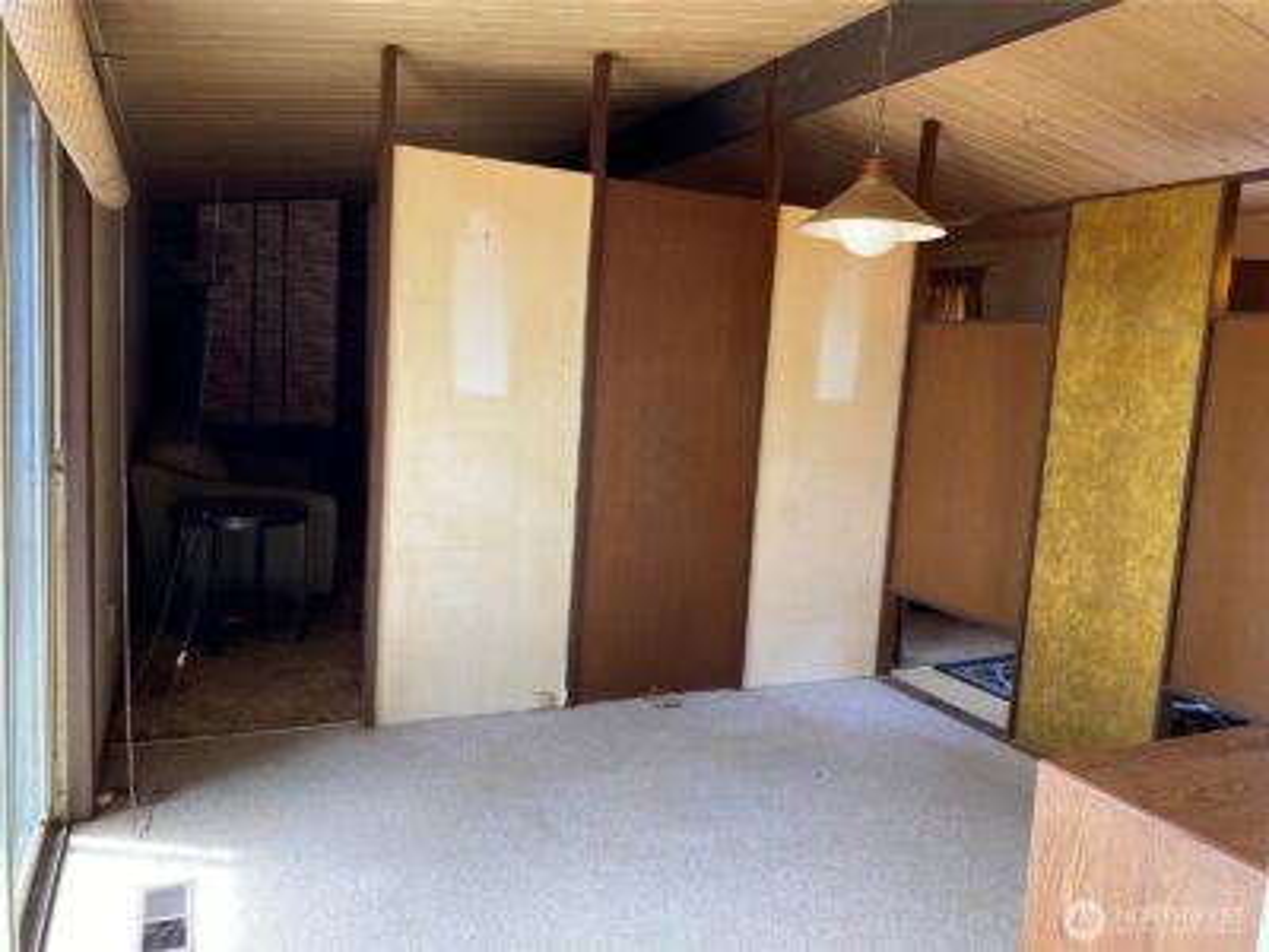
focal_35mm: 26
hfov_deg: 67.3
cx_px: 634
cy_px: 476
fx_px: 953
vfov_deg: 53.1
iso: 80
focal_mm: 4.25
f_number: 1.8
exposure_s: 1/60
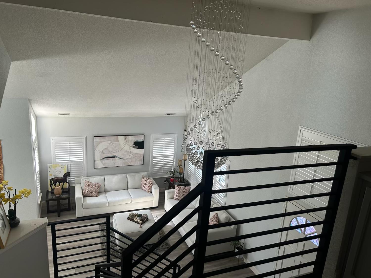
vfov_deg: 53.1
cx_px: 186
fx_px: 279
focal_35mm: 26
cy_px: 139
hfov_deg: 67.3
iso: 80
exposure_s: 1/121
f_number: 1.5
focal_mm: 5.7
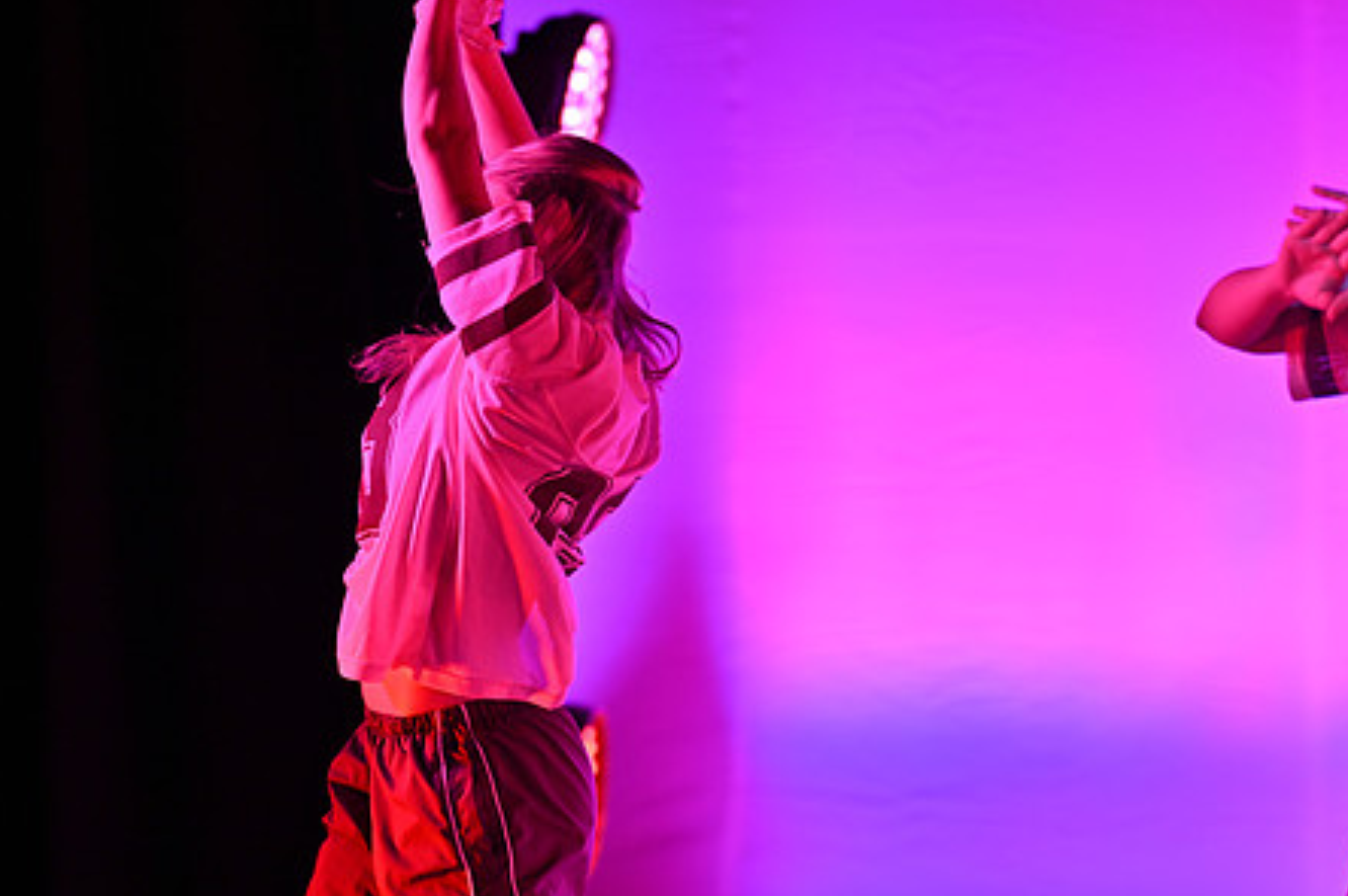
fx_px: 6209
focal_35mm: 166
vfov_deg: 8.2
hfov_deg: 12.4
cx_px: 519
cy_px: 562
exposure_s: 1/800
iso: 64
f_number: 1.2
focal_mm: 85
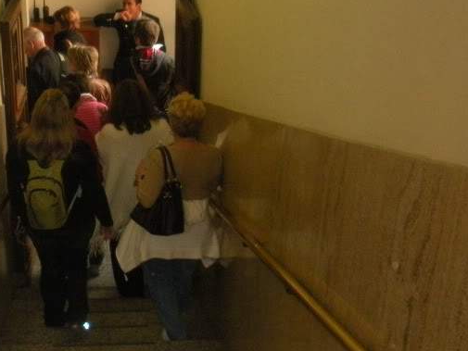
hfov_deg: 27.0
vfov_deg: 20.7
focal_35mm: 71
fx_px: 960
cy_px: 174
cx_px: 106
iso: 400
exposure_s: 1/60
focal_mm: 6.3
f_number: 3.5
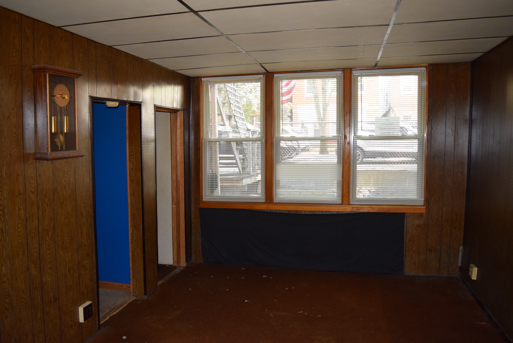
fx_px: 385
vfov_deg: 48.0
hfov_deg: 67.3
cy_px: 172
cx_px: 256
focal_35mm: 27
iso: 800
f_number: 4
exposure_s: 1/60
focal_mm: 18
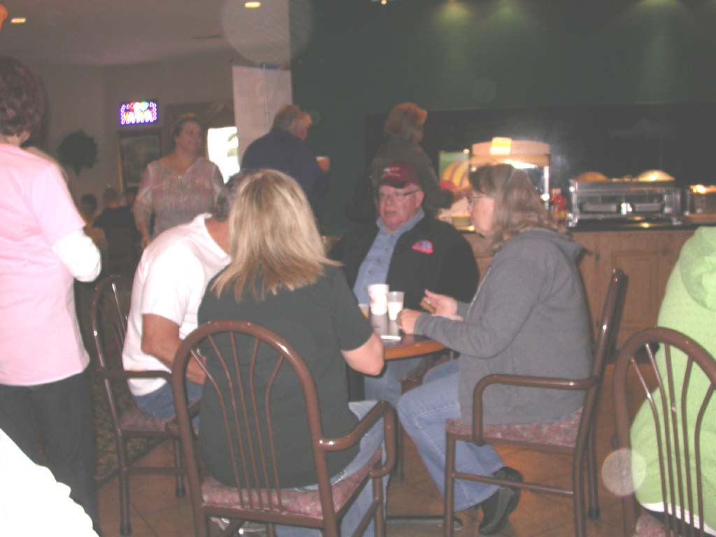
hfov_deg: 49.0
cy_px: 268
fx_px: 786
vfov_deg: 37.7
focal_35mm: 38
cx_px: 358
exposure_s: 1/60
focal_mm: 7.85
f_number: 2.6
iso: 100
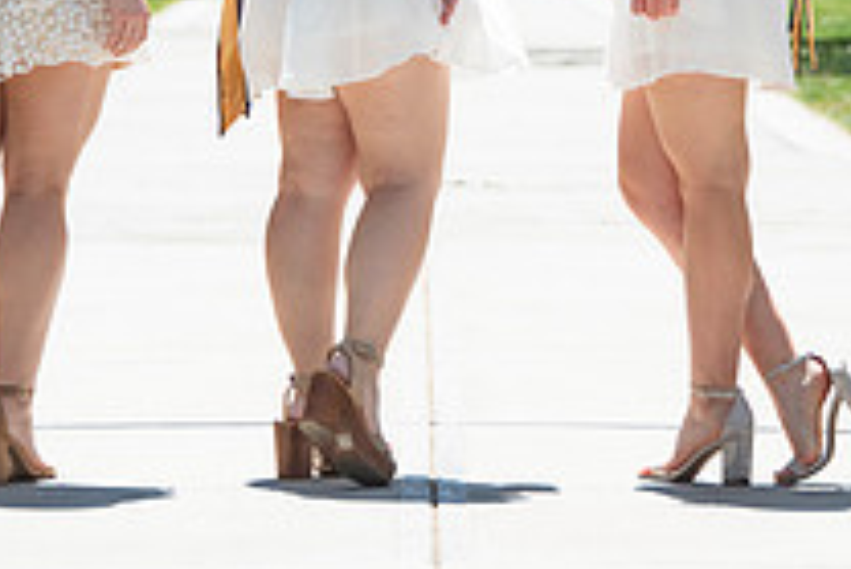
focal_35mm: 377
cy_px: -186
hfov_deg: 5.5
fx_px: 8918
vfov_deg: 3.6
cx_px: 573
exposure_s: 1/2000
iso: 500
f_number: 5.6
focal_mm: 135
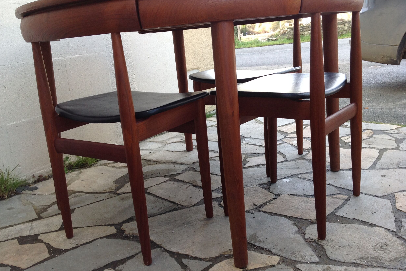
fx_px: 429
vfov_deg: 35.1
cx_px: 195
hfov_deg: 50.7
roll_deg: +4.6
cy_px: 137
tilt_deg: -15.1
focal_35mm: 38
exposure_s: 1/148
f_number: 2.4
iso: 50
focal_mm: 4.28
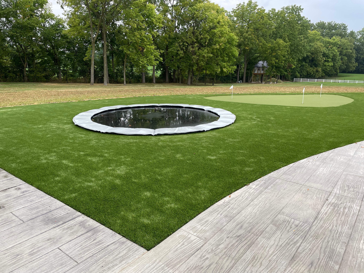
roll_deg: -0.7
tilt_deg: -15.6
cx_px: 182
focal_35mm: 26
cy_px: 136
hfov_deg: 67.3
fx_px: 273
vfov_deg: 53.1
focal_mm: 4.2
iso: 32
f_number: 1.6
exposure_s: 1/445
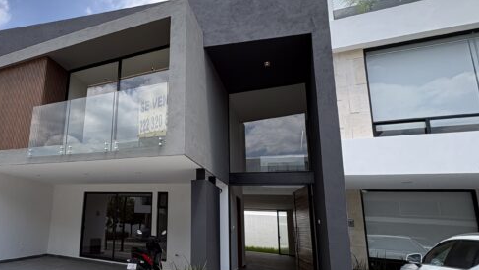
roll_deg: -2.4
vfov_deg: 47.6
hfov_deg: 71.0
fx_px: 305
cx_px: 119
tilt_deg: +13.8
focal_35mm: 24
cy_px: 155
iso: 50
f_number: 2.2
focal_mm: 2.22
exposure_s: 1/734
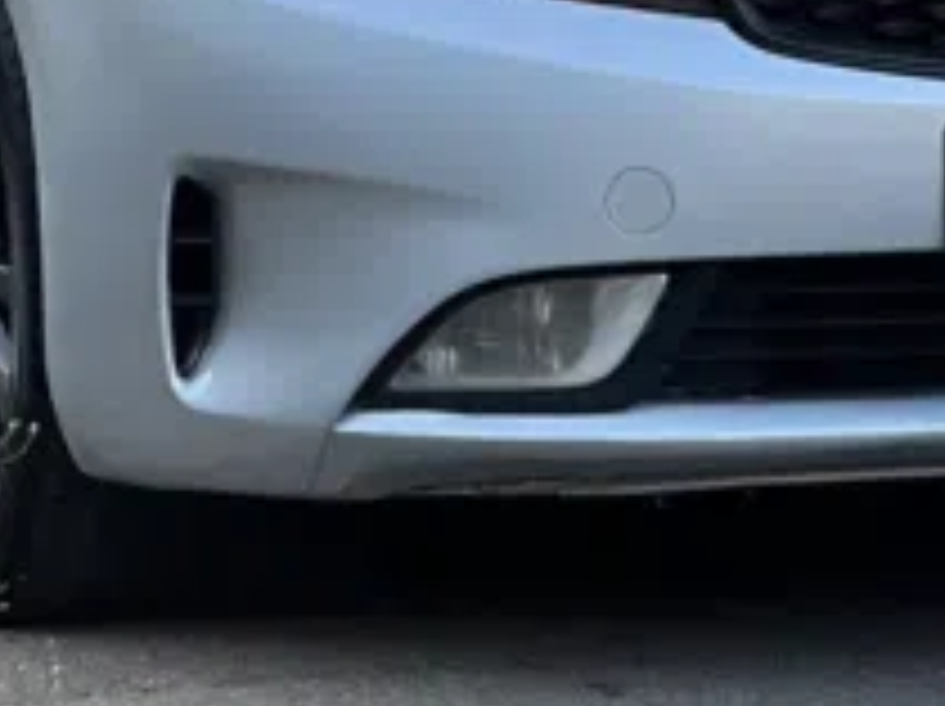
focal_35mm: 235
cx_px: 662
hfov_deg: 8.4
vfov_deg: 6.2
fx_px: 6408
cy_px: -355
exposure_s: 1/121
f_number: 2.8
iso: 100
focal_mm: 9
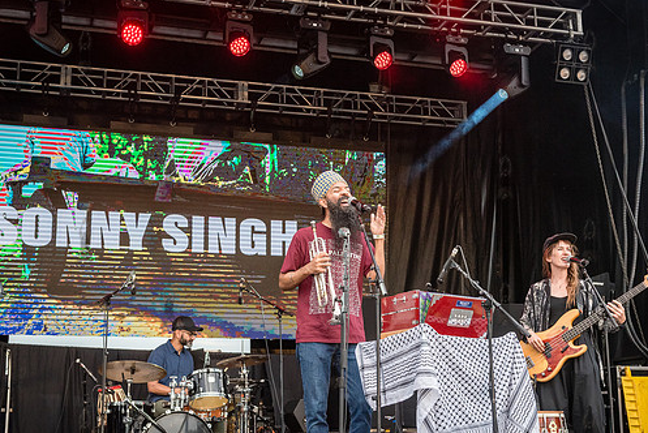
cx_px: 336
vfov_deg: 25.5
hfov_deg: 37.5
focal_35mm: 53
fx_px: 955
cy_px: 239
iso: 2000
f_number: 5
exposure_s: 1/1600
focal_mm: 45
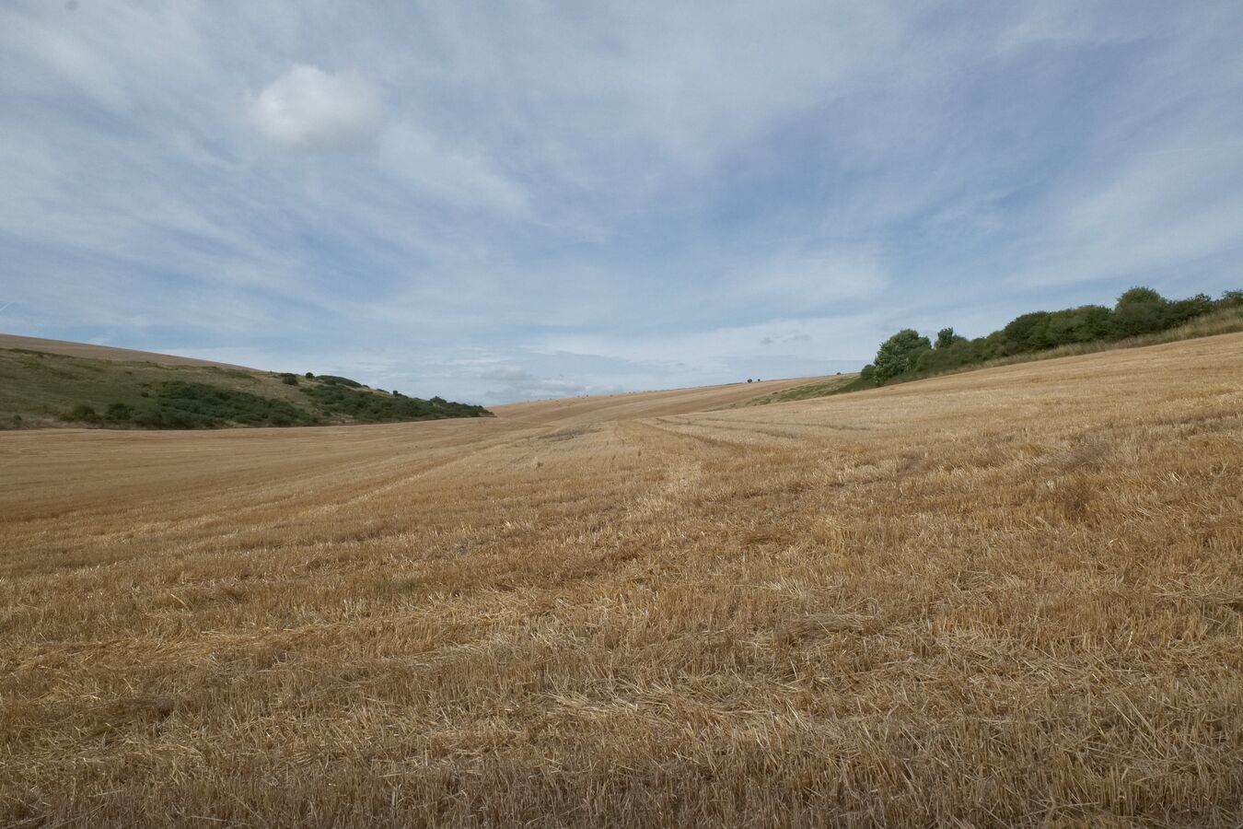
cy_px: 414
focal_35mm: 20
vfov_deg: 61.9
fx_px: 691
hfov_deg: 84.0
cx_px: 622
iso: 6400
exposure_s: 1/8000
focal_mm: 20
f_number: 14
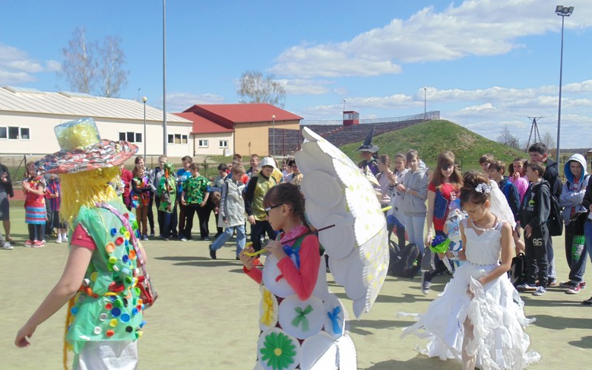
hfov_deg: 52.7
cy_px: 222
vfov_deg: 34.3
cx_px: 296
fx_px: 597
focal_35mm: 37
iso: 80
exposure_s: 1/100
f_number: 10.7
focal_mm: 6.2
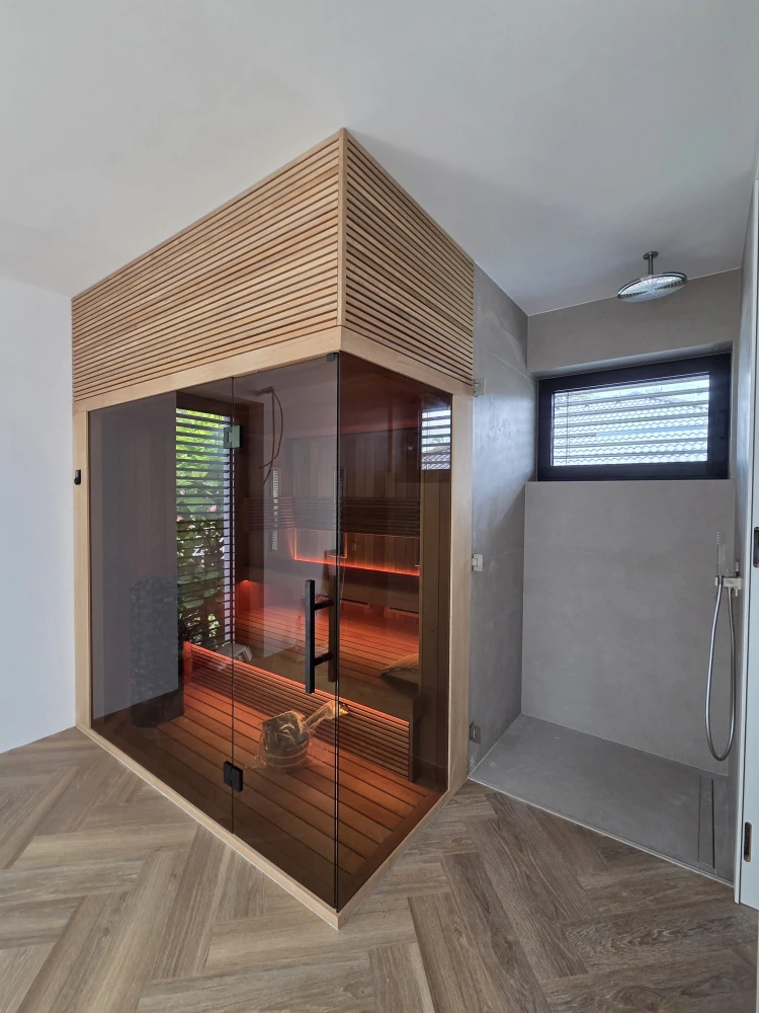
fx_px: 380
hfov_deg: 89.9
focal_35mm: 13
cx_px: 380
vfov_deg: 106.2
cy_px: 506
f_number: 2.2
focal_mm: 2.2
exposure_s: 1/101
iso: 160
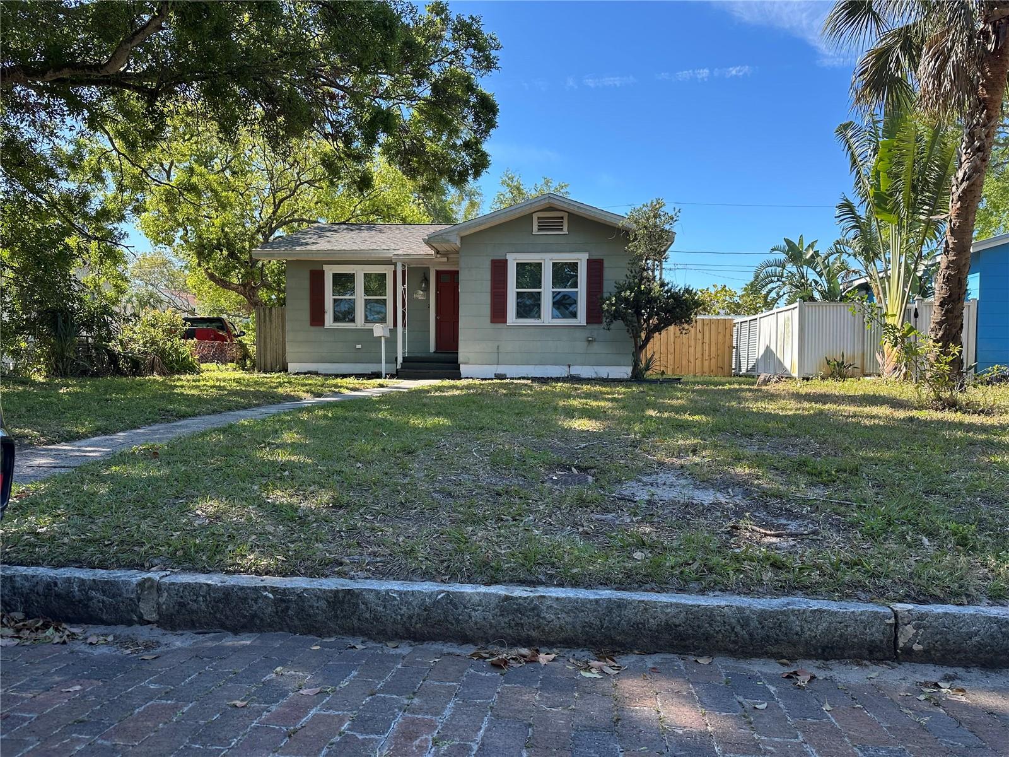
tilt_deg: -1.7
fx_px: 700
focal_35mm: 24
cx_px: 504
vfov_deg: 56.8
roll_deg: -0.1
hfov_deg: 71.6
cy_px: 378
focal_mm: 6.86
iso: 80
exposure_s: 1/1412
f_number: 1.78
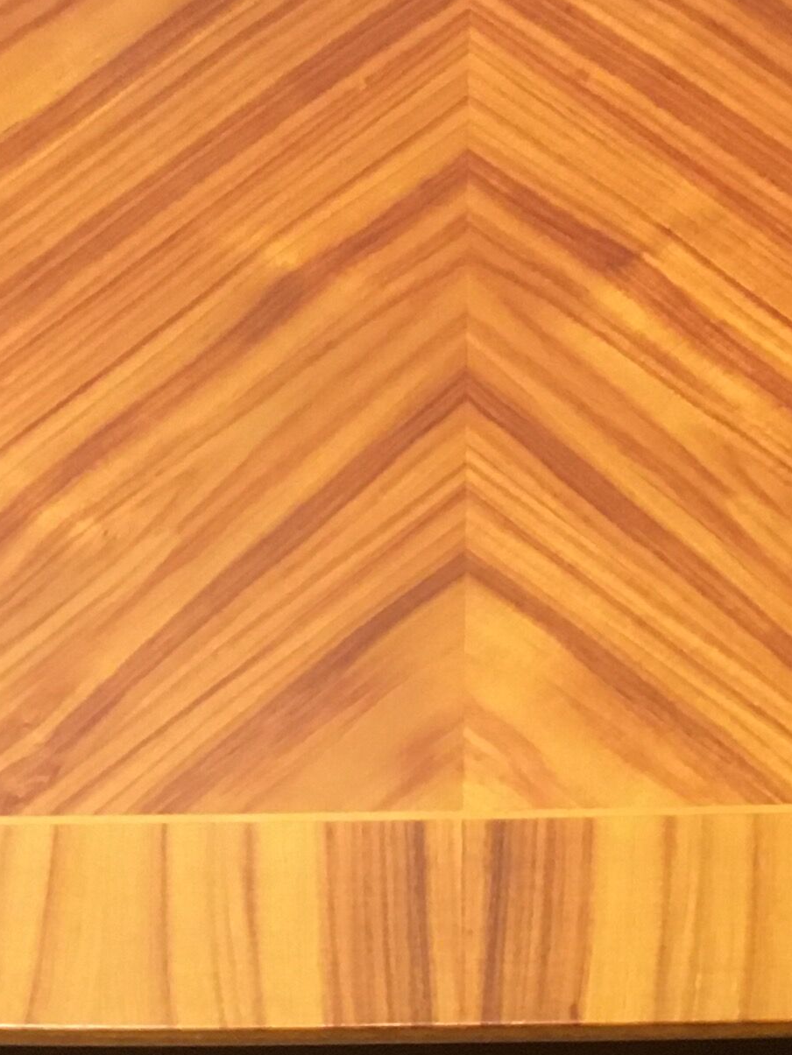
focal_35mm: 97
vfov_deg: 18.8
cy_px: 1369
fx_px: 2959
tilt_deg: -65.4
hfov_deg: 15.2
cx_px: 422
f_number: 2.2
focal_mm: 4.15
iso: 200
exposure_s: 1/20
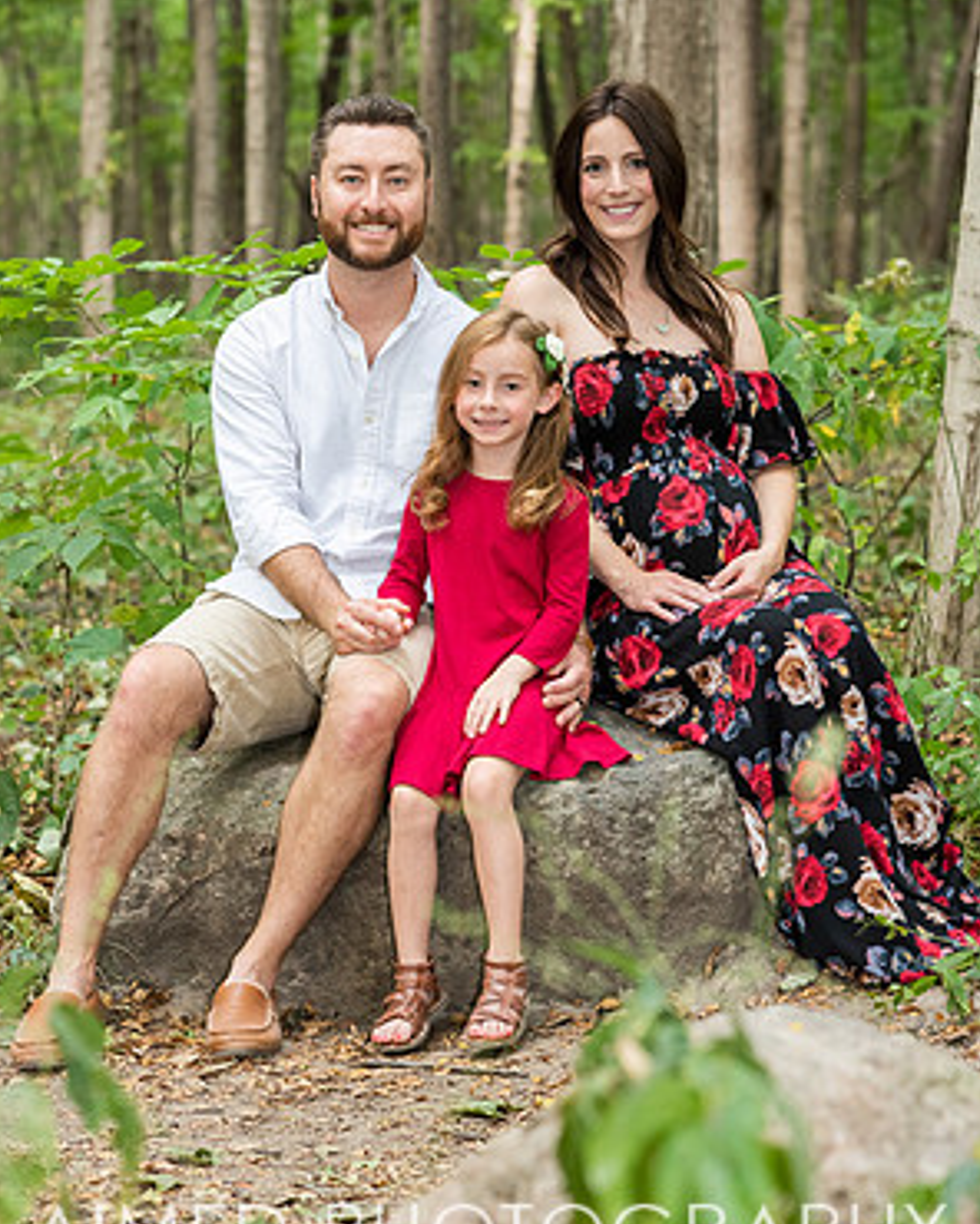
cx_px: 490
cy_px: 552
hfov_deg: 15.9
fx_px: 3517
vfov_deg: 19.8
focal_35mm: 97
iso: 1250
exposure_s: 1/200
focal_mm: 85
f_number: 4.5
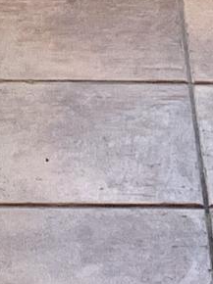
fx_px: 2210
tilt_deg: -8.9
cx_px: 70
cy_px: -658
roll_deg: +0.3
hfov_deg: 5.5
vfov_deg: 6.5
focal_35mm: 269
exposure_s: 1/120
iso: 80
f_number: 1.8
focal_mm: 4.25
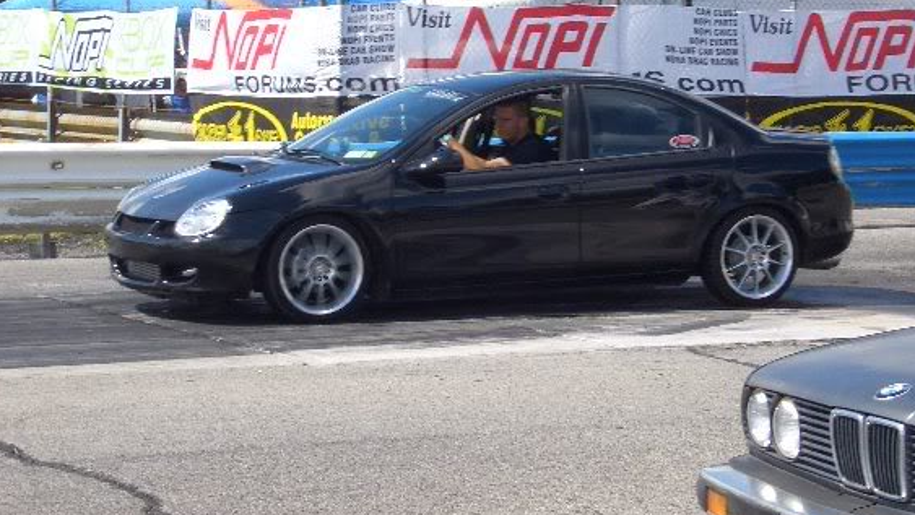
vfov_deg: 11.1
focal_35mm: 109
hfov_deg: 19.6
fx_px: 2645
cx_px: 460
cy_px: 197
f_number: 7
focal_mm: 14.6
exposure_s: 1/160
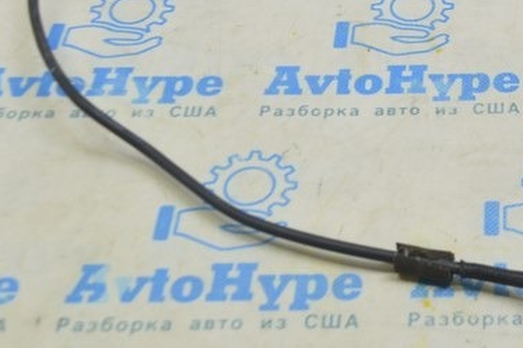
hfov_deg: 20.7
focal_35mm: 94
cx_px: 557
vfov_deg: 14.3
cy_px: 2
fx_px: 1370
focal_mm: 23
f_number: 5.6
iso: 400
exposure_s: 1/25
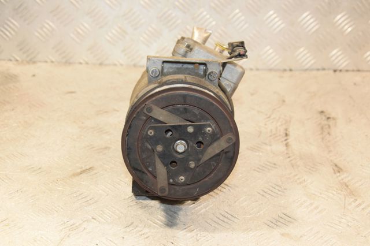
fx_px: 647
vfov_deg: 21.5
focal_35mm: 63
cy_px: 123
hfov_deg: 31.9
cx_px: 185
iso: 1600
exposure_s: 1/160
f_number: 5.6
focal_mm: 42
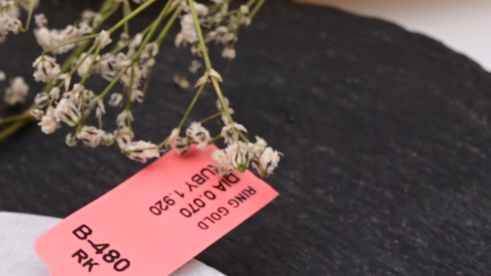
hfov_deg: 10.6
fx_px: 2617
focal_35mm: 201
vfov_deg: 6.0
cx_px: -48
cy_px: 331
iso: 640
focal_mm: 70
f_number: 20
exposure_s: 1/80
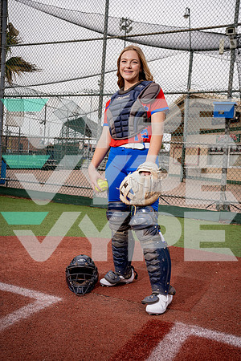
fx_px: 382
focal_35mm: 38
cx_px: 120
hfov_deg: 35.1
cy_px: 180
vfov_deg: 50.7
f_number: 8
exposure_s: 1/250
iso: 100
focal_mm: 38
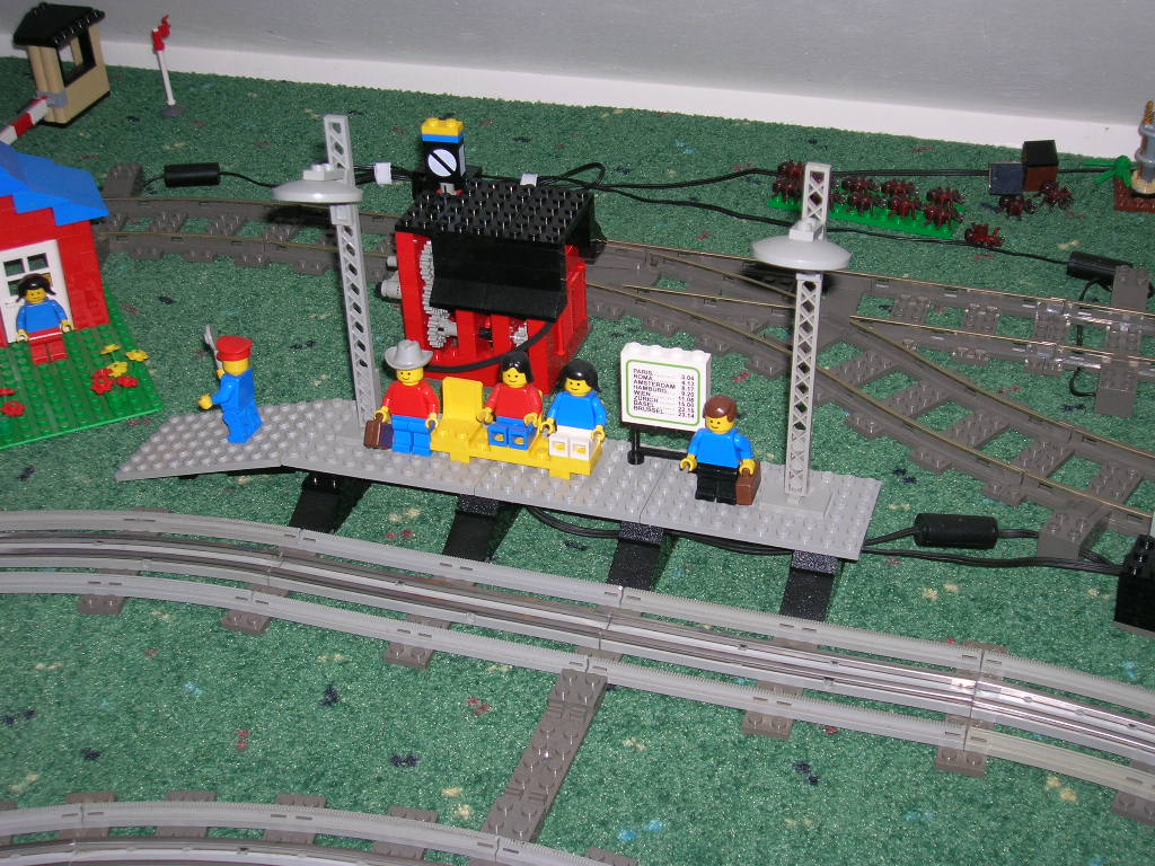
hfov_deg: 38.2
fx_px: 1668
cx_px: 578
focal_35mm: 50
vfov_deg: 29.1
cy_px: 433
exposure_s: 1/60.1
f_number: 3.3
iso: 50
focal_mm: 8.4
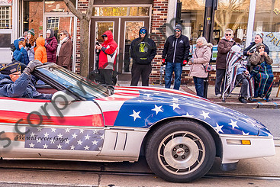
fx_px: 451
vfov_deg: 23.2
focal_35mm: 58
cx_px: 16
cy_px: 141
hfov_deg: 32.3
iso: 800
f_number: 6.3
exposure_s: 1/400
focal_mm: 28
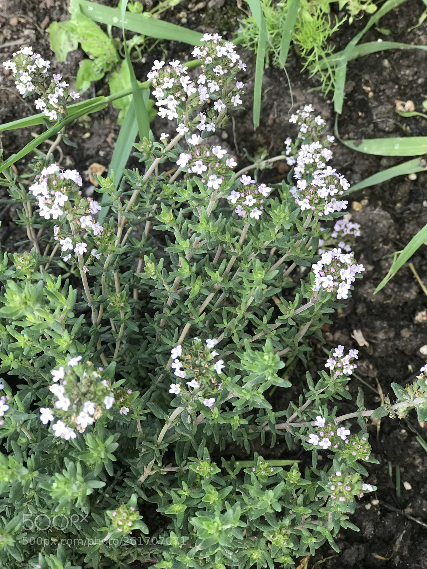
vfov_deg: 33.8
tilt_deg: -61.5
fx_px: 937
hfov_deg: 25.7
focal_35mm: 57
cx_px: 214
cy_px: 284
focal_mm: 6.6
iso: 25
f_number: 2.8
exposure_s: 1/50
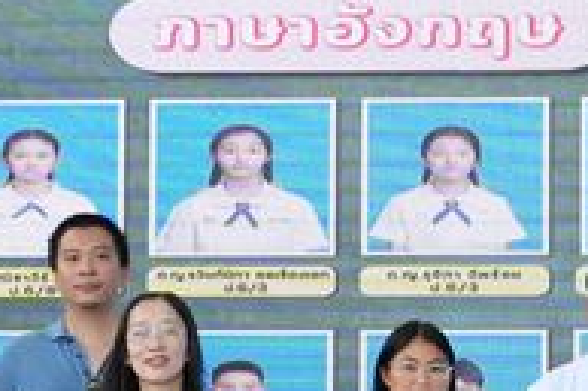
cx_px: 859
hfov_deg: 10.0
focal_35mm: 200
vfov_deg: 6.8
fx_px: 3262
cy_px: 403
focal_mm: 23
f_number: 5
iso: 1250
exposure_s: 1/200
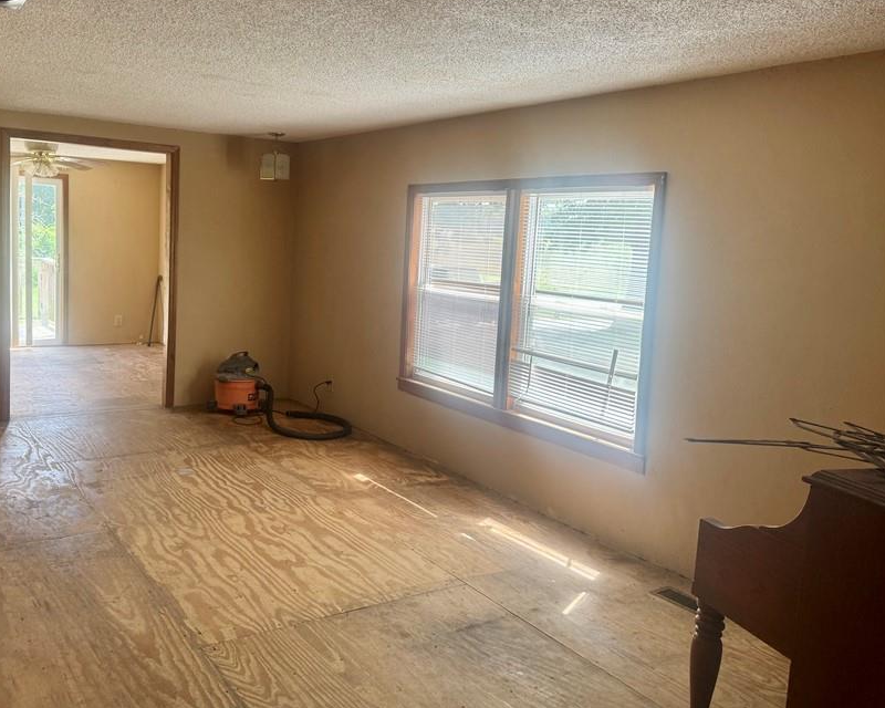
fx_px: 786
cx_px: 325
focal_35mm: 30
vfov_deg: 48.4
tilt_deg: -5.2
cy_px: 303
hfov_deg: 57.9
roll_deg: -2.0
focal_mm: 6.76
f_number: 1.78
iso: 100
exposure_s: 1/121
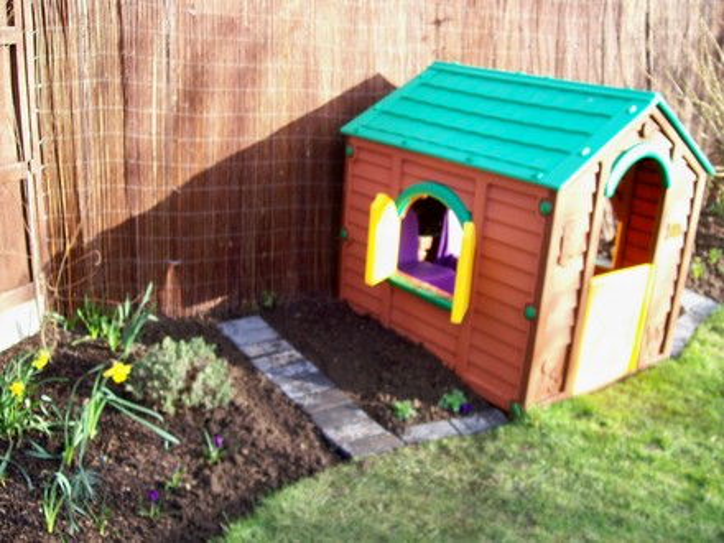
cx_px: 362
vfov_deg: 39.7
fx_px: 753
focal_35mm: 36
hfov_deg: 51.4
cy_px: 272
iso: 80
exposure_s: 1/149
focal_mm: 6
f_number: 2.7
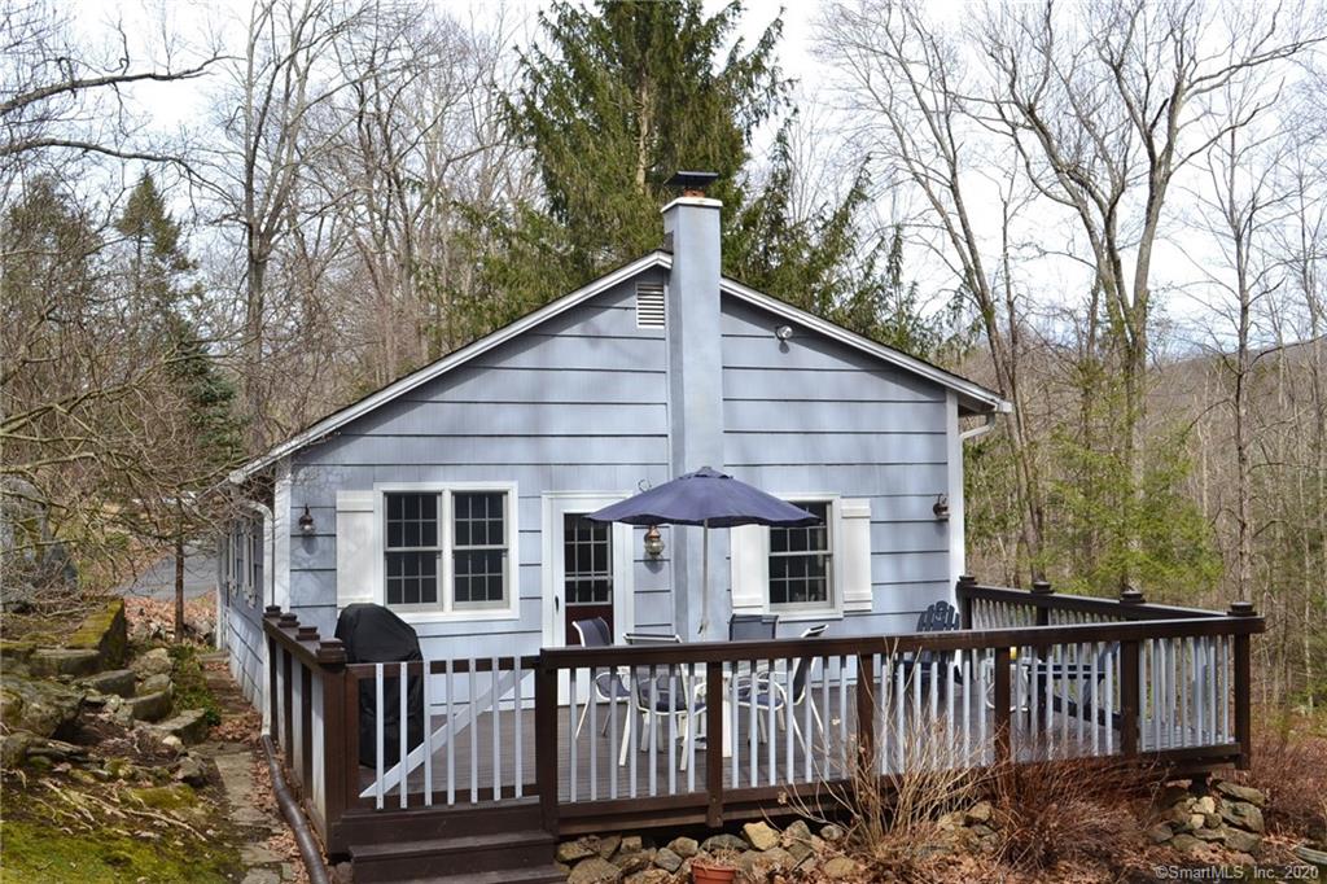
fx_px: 1326
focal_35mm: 36
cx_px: 664
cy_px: 442
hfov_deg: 53.1
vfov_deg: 36.8
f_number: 10
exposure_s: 1/250
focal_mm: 24
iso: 400
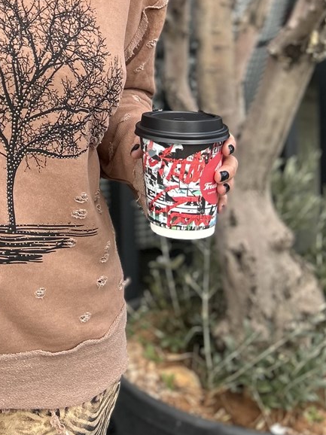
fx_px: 905
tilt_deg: -4.1
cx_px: -72
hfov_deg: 19.2
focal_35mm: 72
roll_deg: +1.6
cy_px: -15
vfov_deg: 25.5
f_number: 1.5
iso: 50
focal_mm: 5.7
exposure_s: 1/949
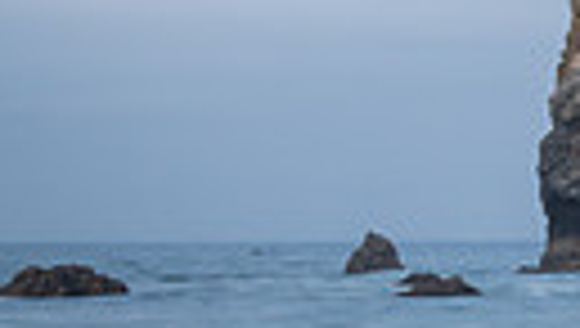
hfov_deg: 6.8
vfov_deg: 4.0
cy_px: 53
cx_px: 1250
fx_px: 4697
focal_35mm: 305
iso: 100
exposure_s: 1/2.5
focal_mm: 58
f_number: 25
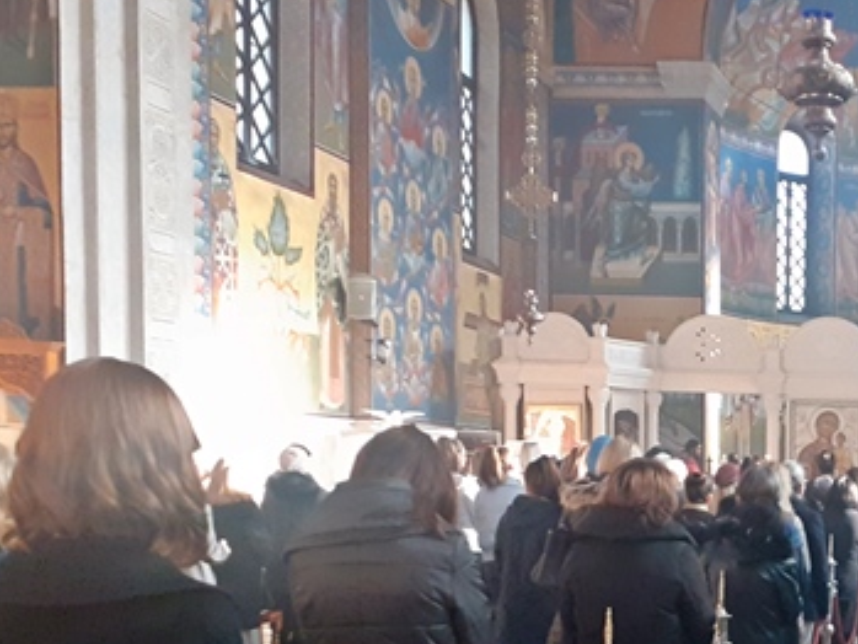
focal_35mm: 58
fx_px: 1438
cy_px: 576
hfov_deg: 30.7
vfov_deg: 24.5
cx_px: 870
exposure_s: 1/50
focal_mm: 3.6
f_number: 1.9
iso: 250
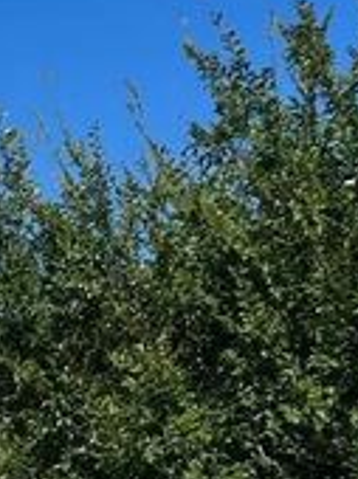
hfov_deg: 8.3
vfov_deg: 12.4
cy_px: 499
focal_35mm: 157
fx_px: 2170
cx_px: -640
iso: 50
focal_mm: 5.7
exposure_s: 1/6211
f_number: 1.5
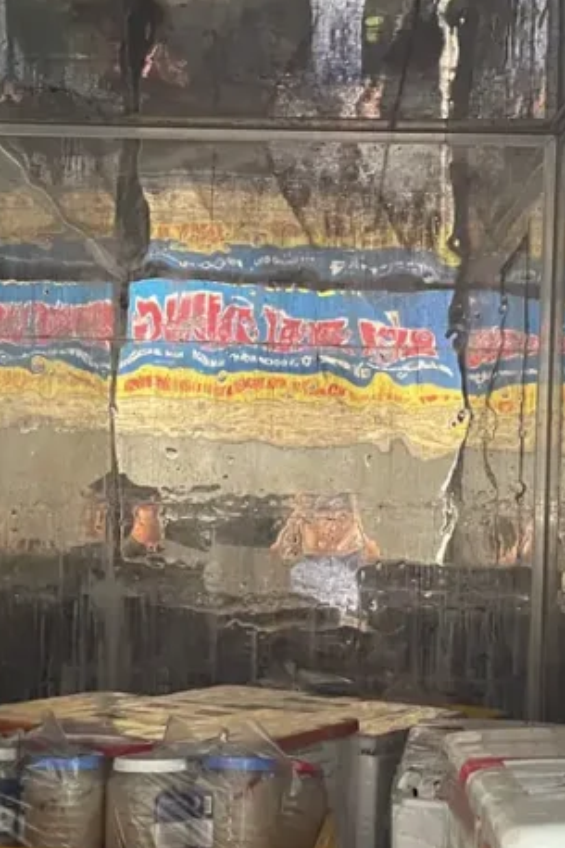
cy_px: 444
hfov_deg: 21.6
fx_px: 1484
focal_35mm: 63
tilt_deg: -3.0
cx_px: 264
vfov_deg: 31.9
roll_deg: -2.4
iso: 500
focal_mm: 4.2
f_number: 1.6
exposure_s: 1/58
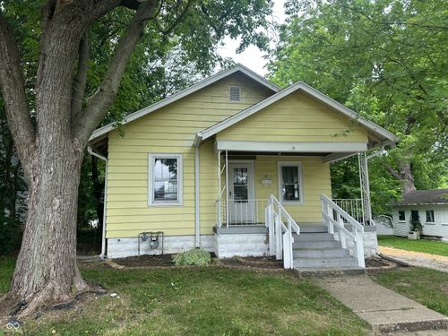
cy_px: 168
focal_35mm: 24
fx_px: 311
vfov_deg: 56.8
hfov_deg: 71.6
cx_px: 224
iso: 80
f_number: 1.78
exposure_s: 1/864
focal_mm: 6.86
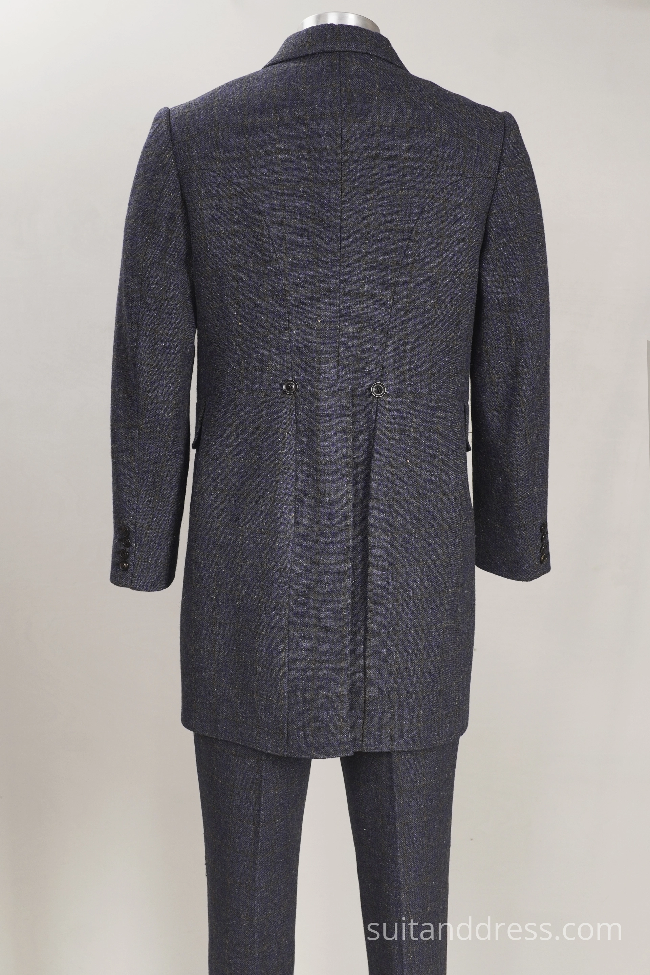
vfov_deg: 41.1
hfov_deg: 28.1
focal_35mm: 48
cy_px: 488
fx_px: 1300
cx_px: 325
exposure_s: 1/25
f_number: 5.6
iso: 320
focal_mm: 32
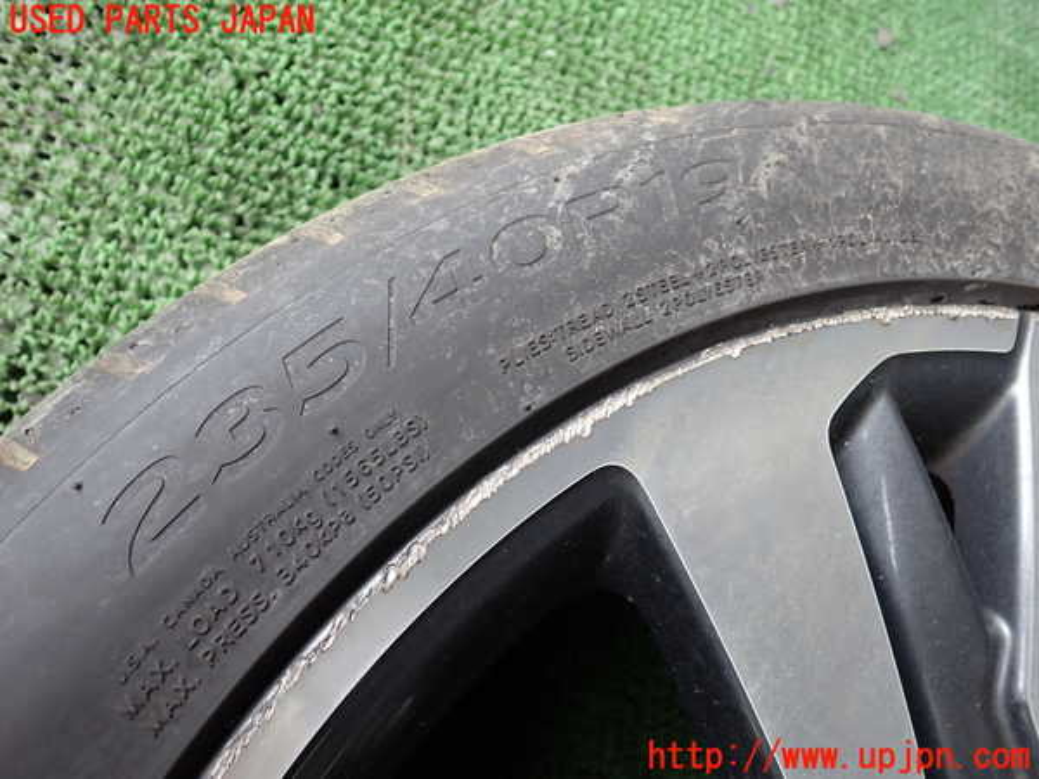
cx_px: 520
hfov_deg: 60.0
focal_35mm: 30
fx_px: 900
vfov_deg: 46.8
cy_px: 390
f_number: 2.3
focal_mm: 5.4
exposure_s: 1/30
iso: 200
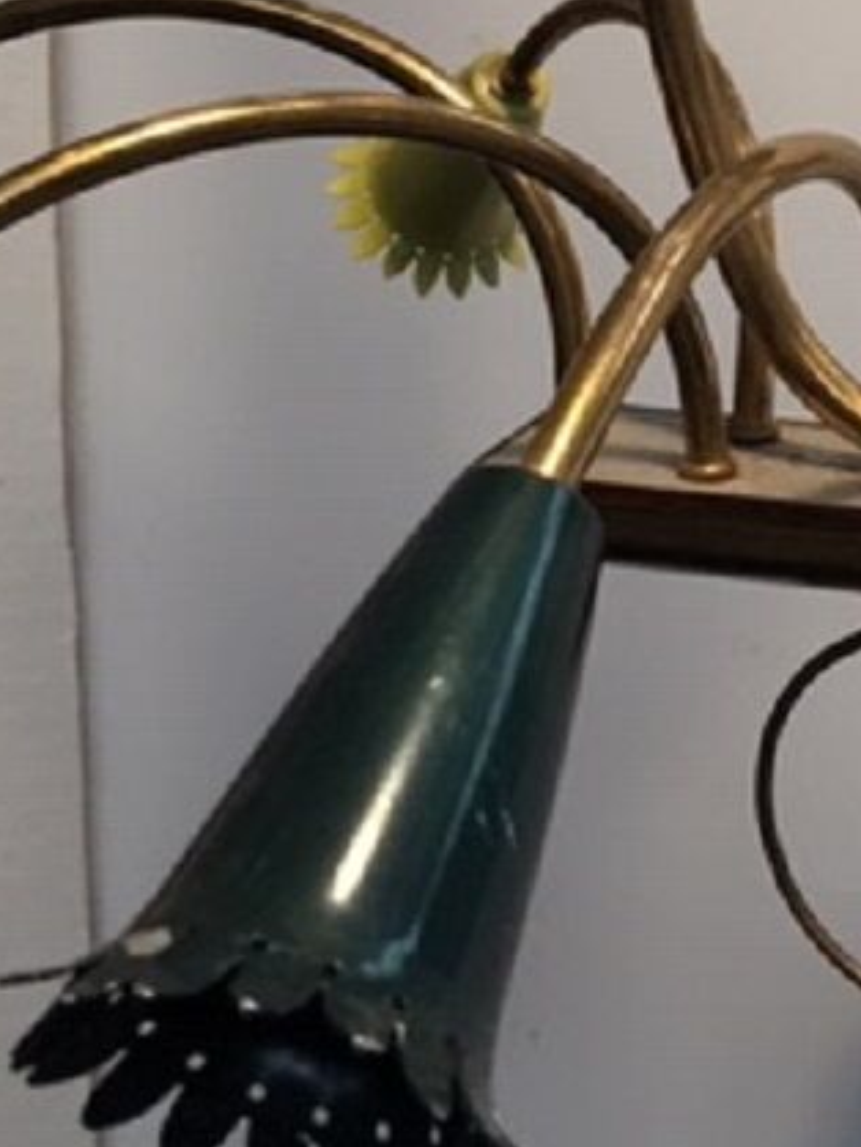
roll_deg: -1.1
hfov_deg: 19.3
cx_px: 864
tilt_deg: -8.6
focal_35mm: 74
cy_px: 156
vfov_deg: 25.6
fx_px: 2452
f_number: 2.2
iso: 64
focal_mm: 4.15
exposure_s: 1/17
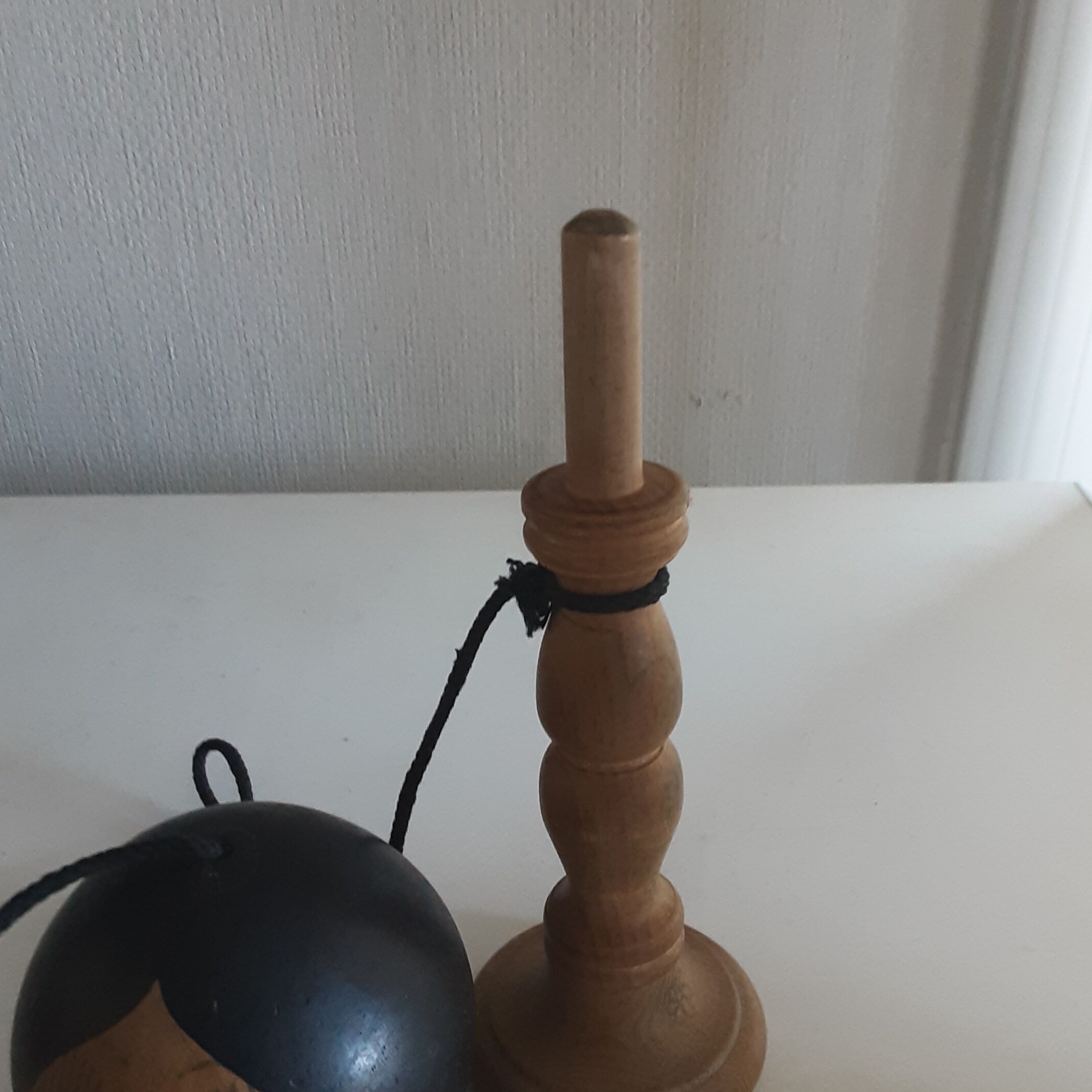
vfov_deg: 43.7
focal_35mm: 38
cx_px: 598
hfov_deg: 43.8
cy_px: 642
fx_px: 1356
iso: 160
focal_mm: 2.9
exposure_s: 1/50
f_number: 1.9
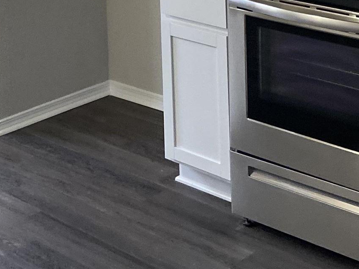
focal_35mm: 94
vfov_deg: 14.3
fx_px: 975
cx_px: 142
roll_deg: +1.0
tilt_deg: -5.1
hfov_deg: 20.8
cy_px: -175
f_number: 1.8
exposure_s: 1/60
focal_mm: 4.25
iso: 250
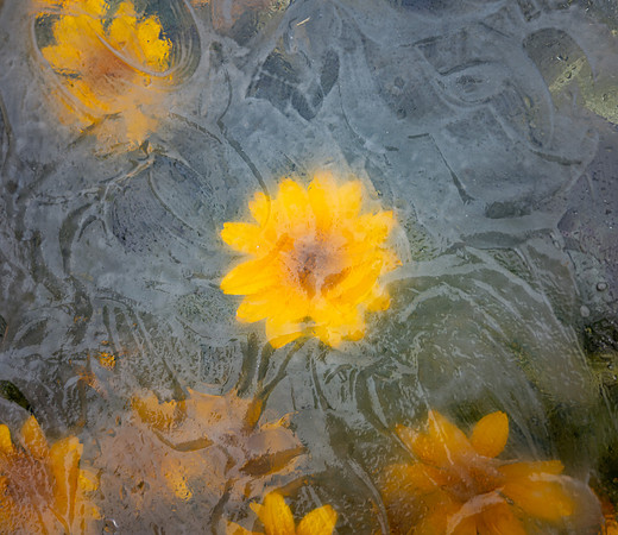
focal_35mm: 47
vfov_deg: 33.6
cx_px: 323
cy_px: 278
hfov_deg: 38.5
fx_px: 884
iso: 160
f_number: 4
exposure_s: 1/200
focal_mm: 37
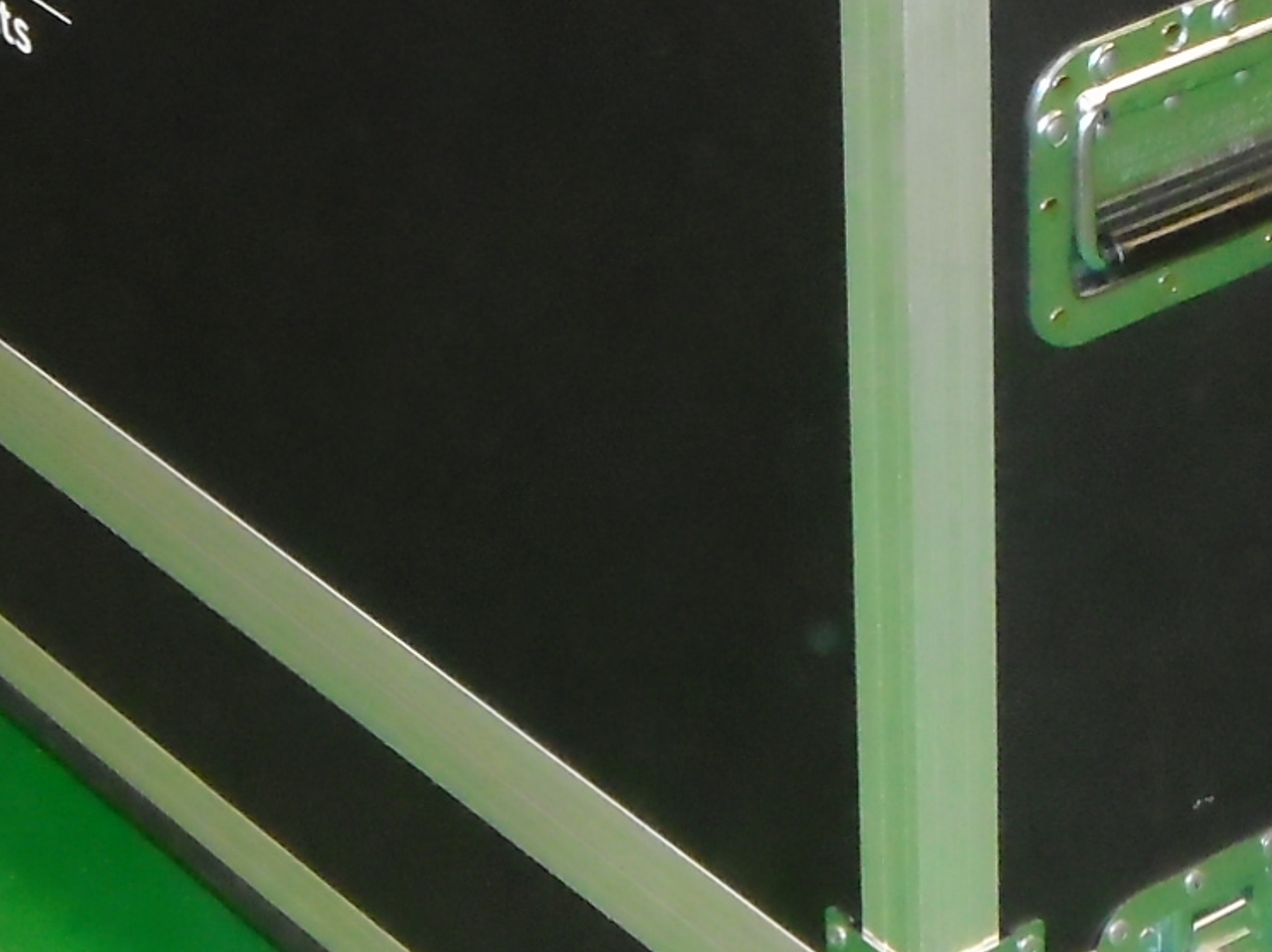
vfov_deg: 10.1
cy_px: 238
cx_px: 948
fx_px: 5399
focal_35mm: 147
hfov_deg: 13.4
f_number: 4.1
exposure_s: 1/50
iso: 640
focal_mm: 7.4
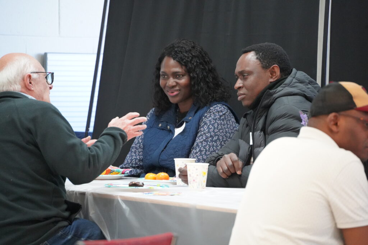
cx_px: 184
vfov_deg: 4.6
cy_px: 122
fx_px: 3067
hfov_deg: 6.9
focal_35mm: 300
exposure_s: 1/250
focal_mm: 300
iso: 12800
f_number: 6.3
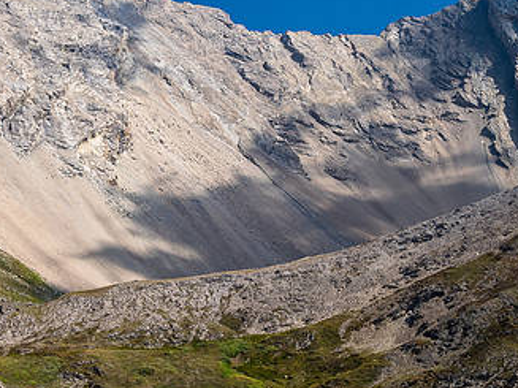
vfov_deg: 18.9
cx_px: 73
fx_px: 1167
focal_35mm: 78
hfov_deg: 24.5
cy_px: 232
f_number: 8
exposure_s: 1/250
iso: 200
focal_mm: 22
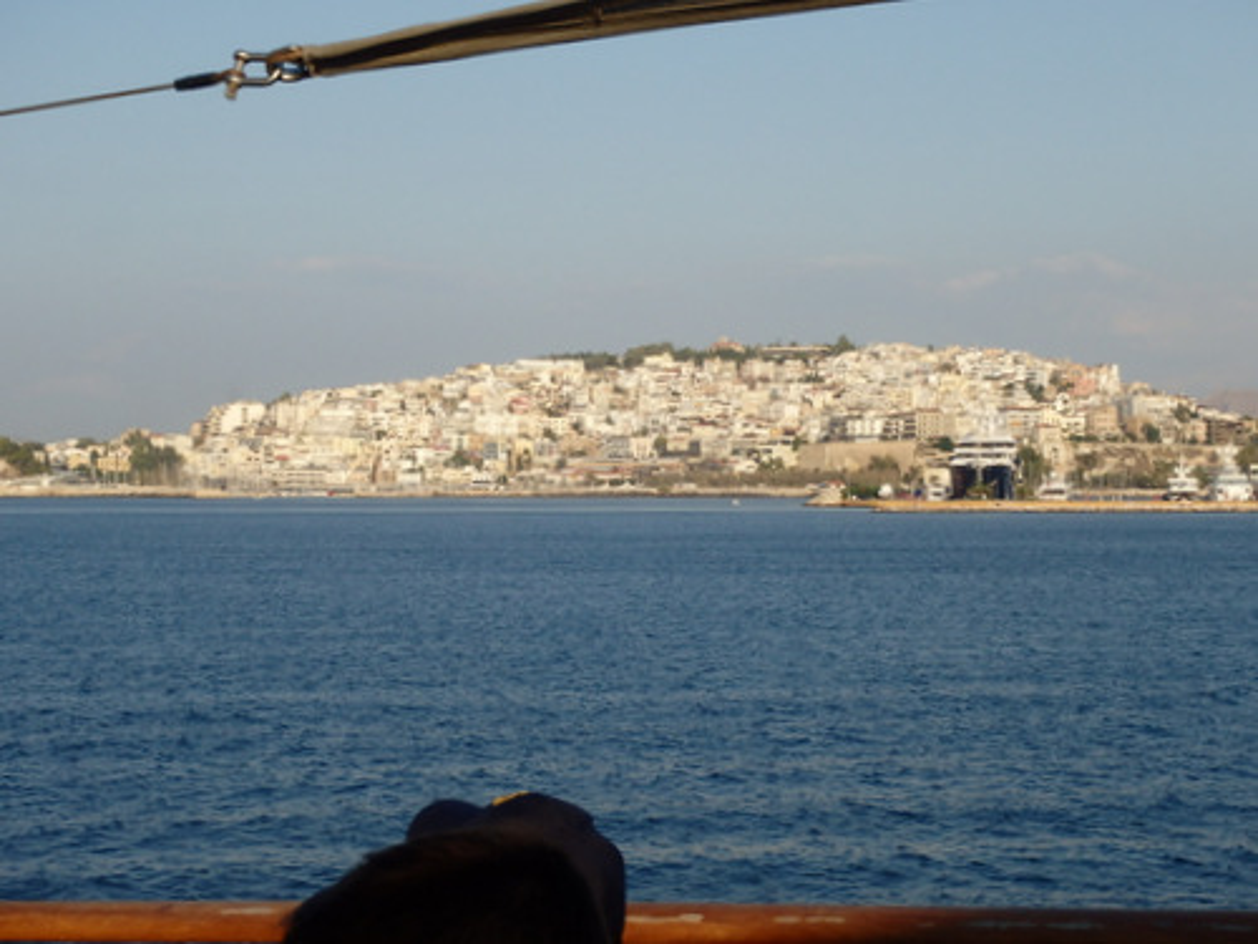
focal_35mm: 73
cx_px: 629
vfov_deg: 20.2
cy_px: 472
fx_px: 2653
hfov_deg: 26.7
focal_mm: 13.1
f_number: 5.7
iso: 160
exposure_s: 1/640
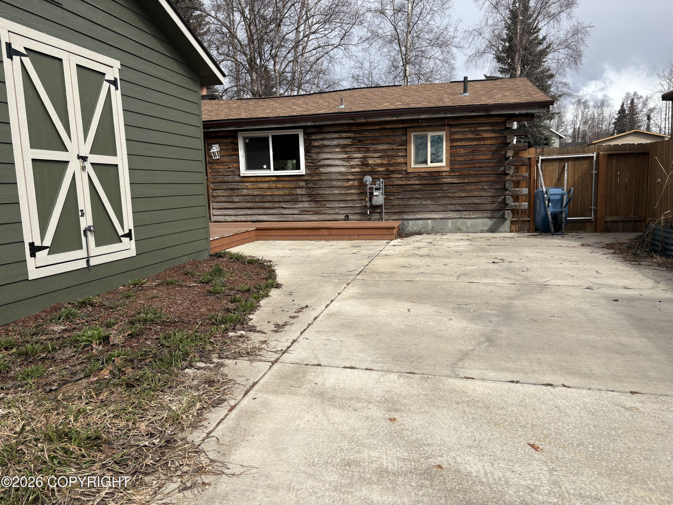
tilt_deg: -7.9
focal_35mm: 26
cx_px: 336
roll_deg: +1.7
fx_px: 505
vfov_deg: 53.1
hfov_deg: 67.3
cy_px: 252
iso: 50
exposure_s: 1/3125
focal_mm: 5.96
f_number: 1.6
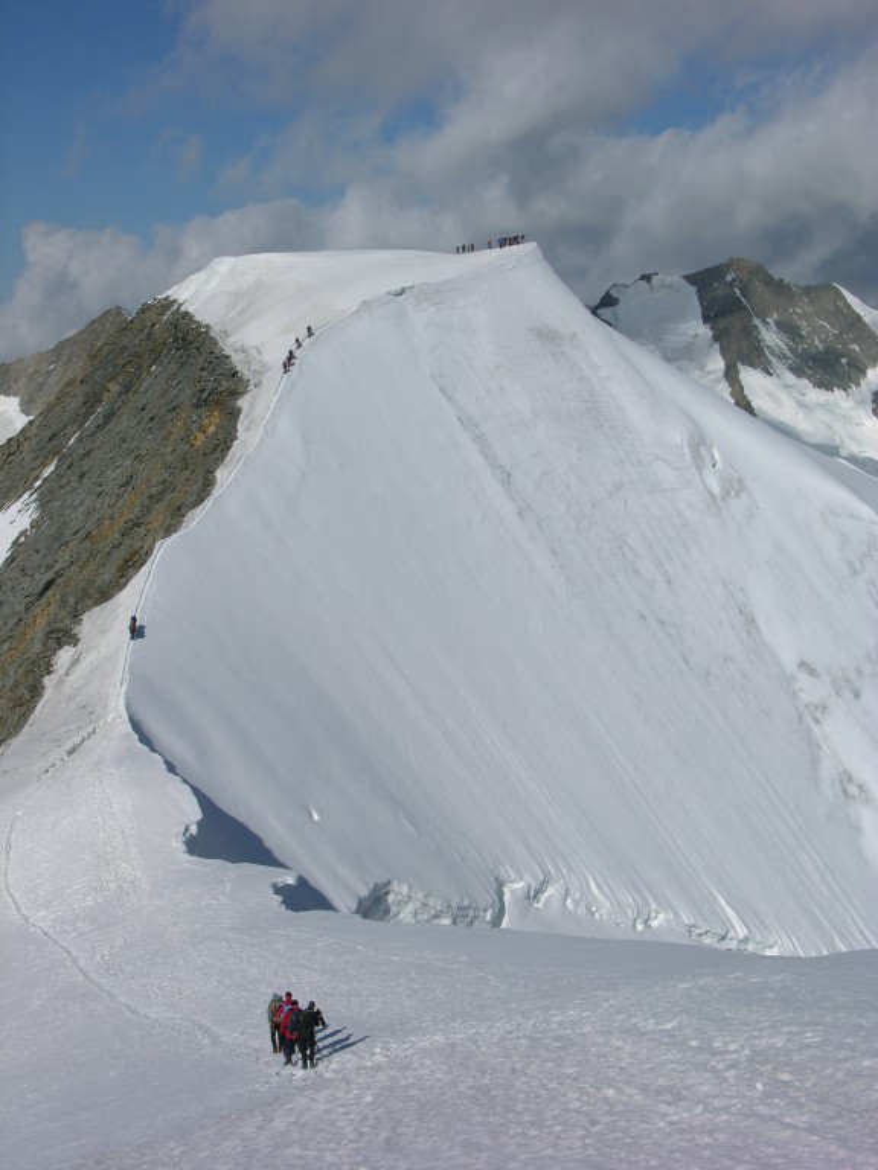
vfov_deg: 33.2
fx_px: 1961
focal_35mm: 58
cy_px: 585
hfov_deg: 25.2
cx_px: 439
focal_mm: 14.7
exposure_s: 1/472
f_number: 7.9
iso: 50
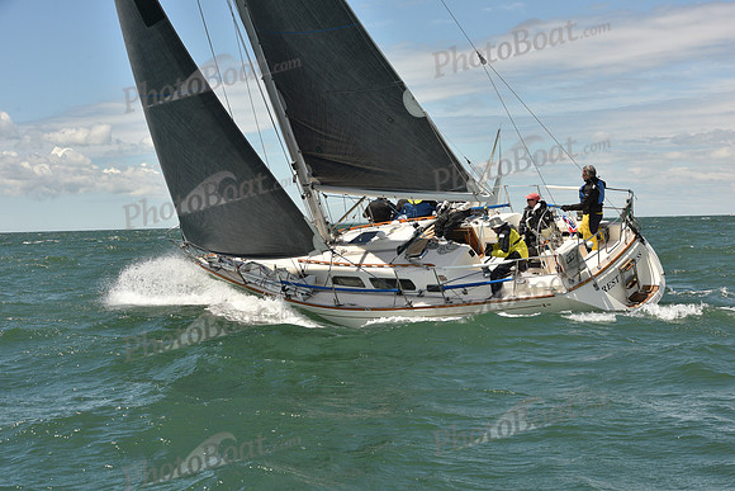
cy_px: 246
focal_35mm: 70
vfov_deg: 19.5
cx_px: 368
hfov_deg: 28.8
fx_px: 1429
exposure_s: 1/800
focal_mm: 70
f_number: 11
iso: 320
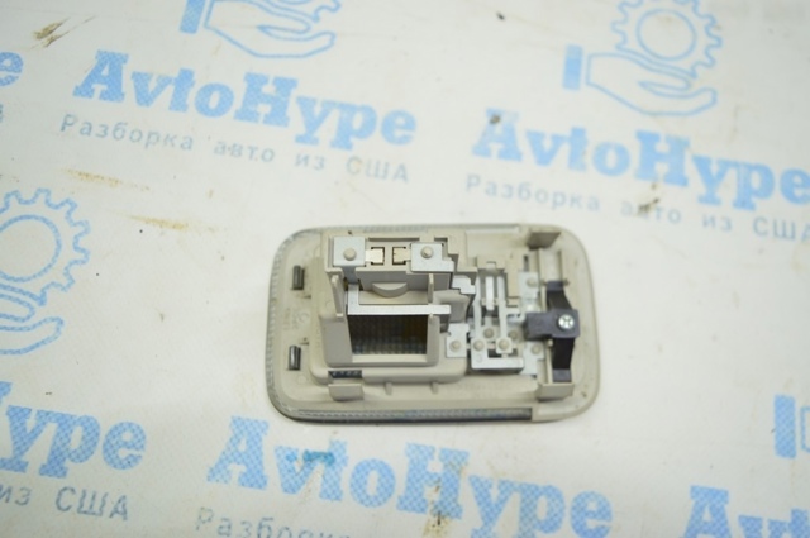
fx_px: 607
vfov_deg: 47.8
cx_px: 405
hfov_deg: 67.4
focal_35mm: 27
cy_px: 269
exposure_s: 1/60
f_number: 3.5
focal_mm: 18
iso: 400
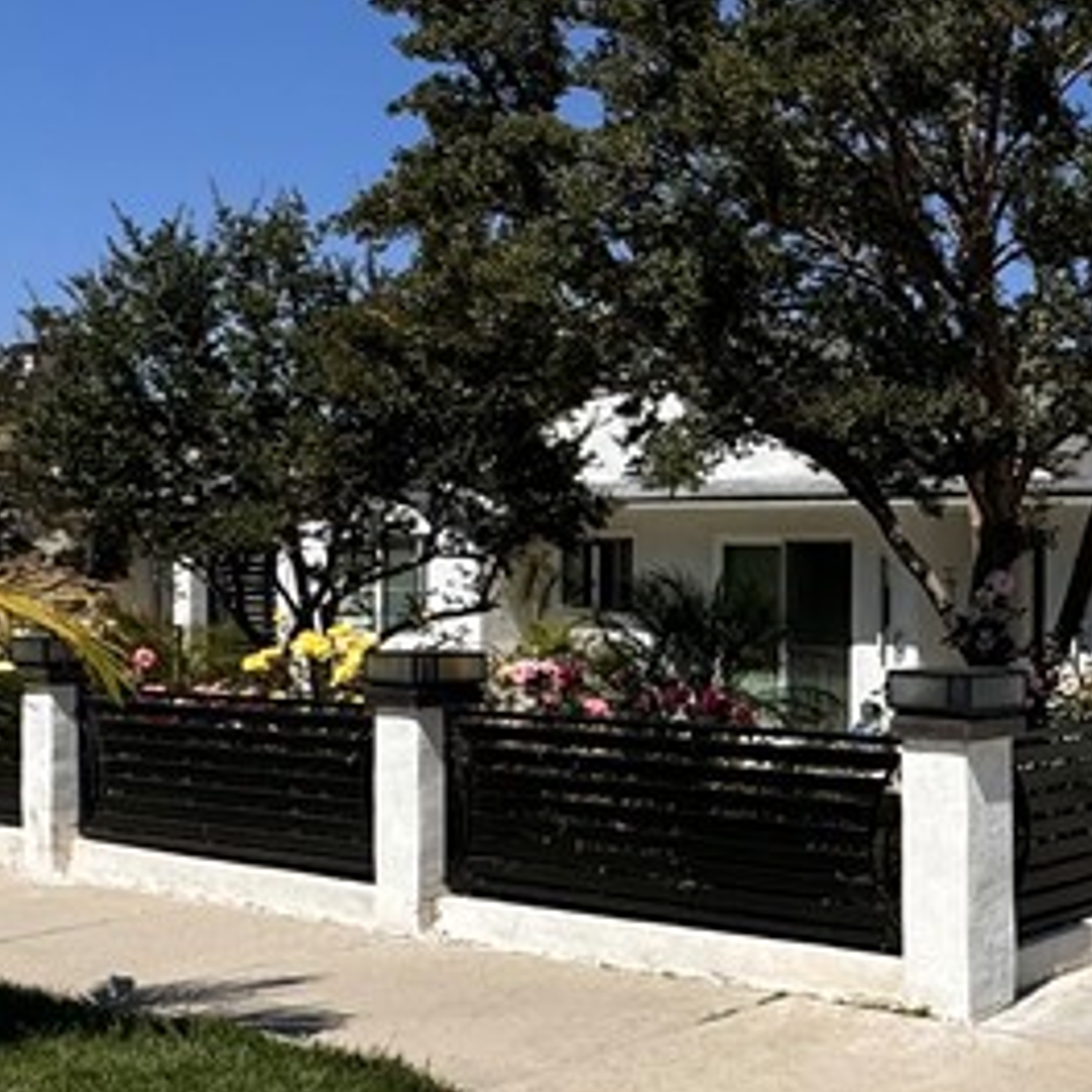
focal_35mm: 48
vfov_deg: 35.2
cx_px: 1233
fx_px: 1713
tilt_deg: -3.0
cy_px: 658
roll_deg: -0.4
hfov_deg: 31.0
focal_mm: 2.22
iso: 50
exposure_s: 1/2985
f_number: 2.2
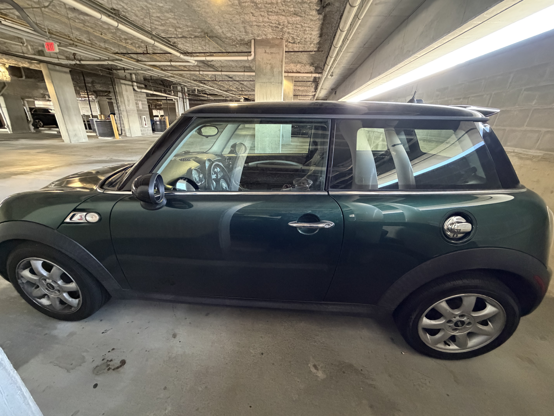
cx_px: 277
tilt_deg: -21.3
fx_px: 224
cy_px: 208
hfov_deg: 102.1
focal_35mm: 14
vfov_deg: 85.7
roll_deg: -2.4
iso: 1000
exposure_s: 1/60
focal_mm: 2.22
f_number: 2.2
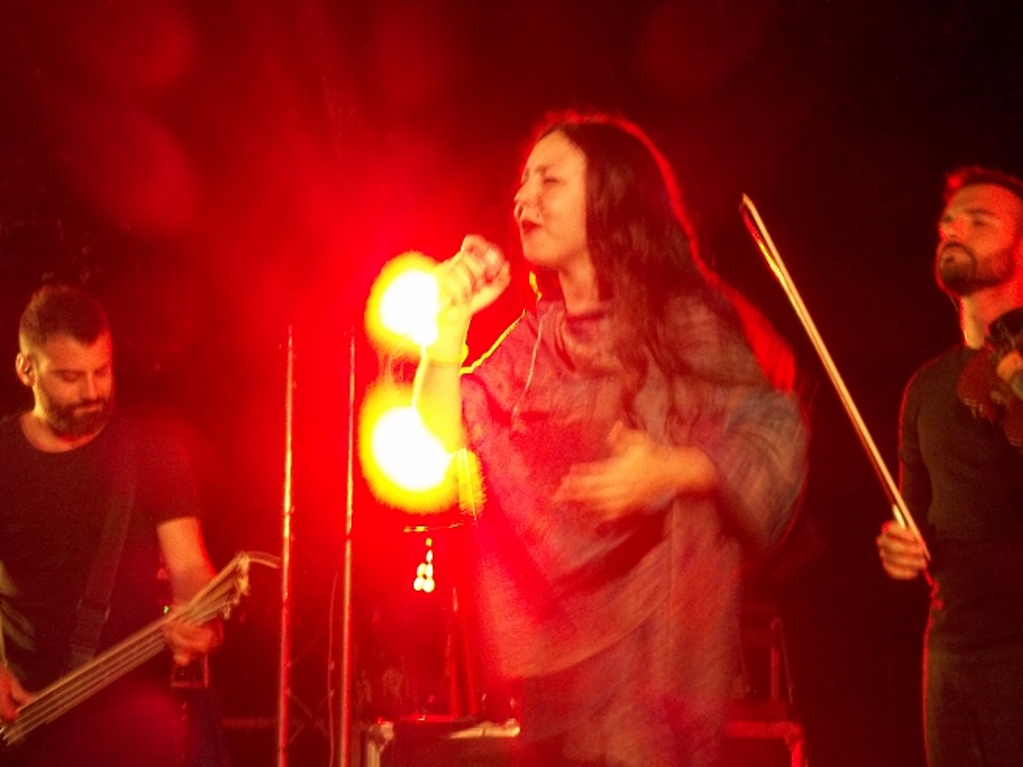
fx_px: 4875
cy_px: 406
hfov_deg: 12.0
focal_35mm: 165
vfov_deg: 9.0
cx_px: 548
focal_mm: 24.5
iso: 202
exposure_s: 1/8
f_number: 5.9
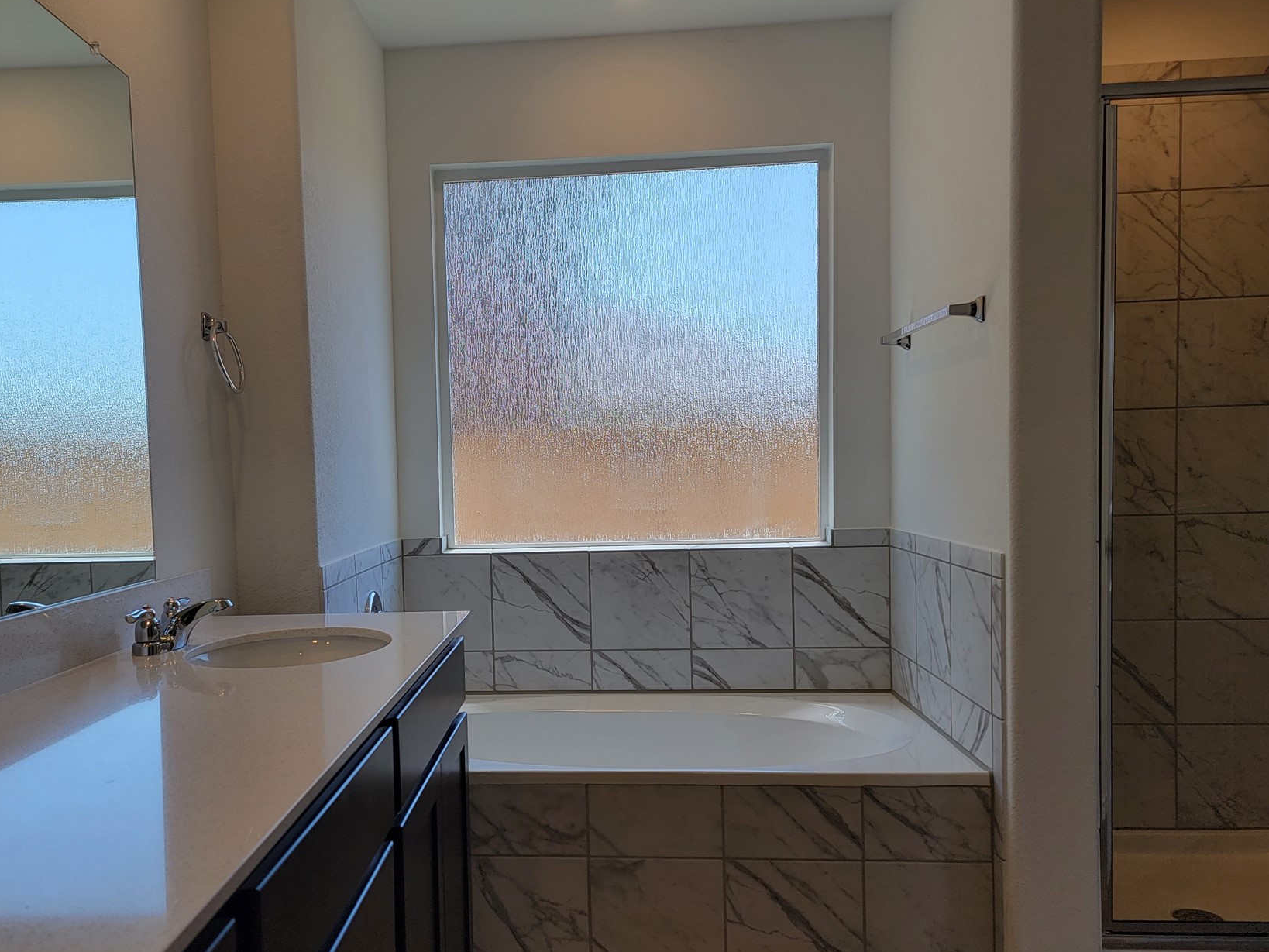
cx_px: 504
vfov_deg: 46.7
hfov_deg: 59.4
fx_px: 1100
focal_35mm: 30
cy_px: 523
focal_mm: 6.7
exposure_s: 1/156
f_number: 1.8
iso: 16
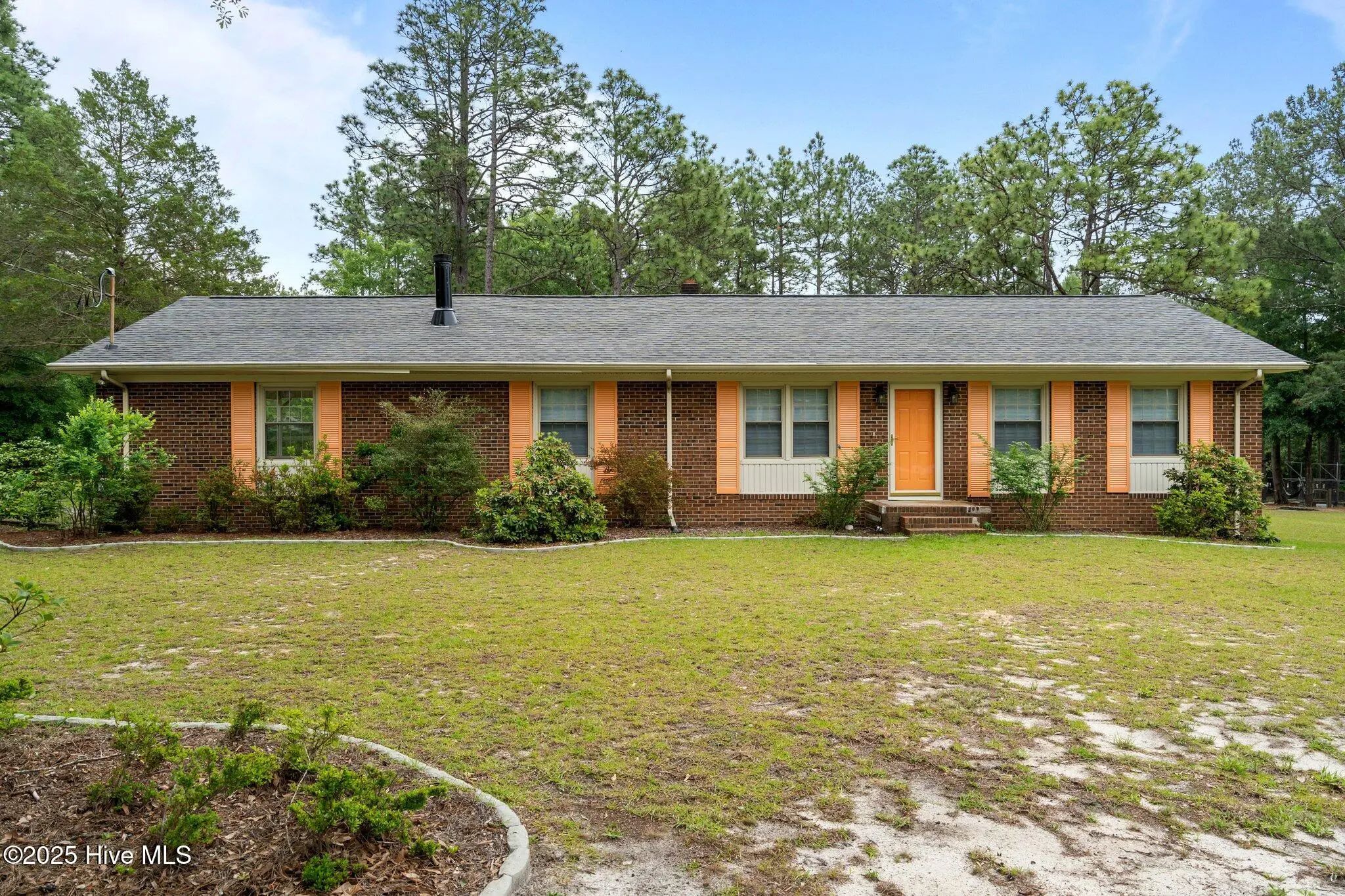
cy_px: 448
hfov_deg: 71.5
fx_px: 934
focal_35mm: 25
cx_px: 672
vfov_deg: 51.3
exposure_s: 1/250
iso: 400
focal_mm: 25
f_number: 8
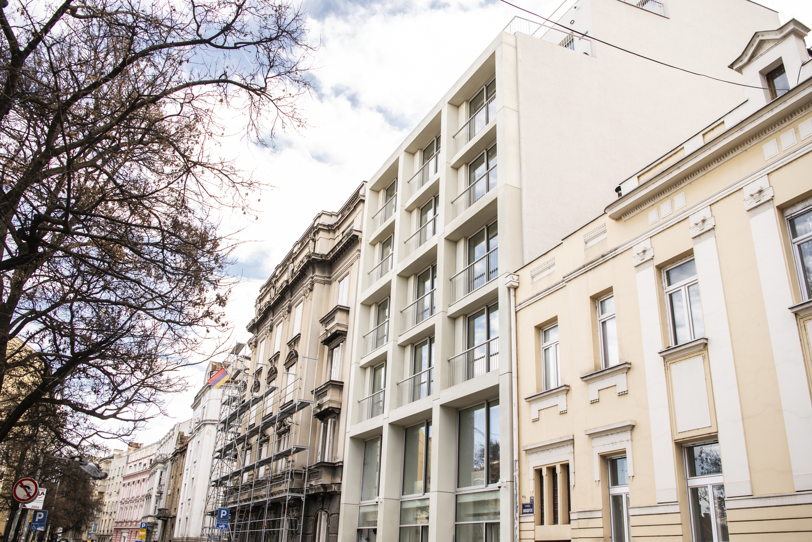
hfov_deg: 73.7
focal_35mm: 24
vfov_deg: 53.1
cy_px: 271
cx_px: 406
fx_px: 541
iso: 500
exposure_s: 1/640
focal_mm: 24
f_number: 4
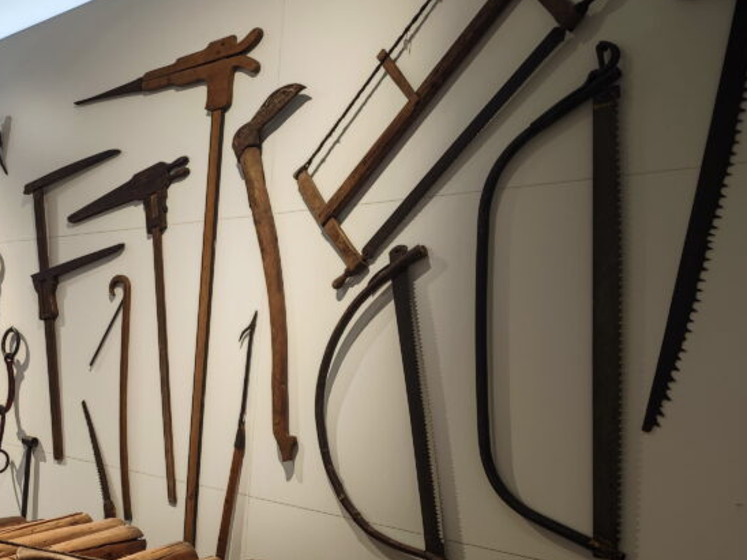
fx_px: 928
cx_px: 74
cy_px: 441
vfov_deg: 32.7
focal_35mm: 43
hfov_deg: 40.5
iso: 500
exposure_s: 1/66.7
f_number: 1.63
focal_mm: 8.72
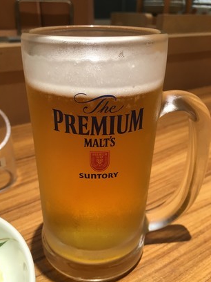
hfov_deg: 44.1
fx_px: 260
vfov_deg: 56.8
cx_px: 96
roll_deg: -1.2
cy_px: 144
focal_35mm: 32
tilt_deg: -27.8
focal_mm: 4.15
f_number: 2.2
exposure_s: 1/30
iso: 40
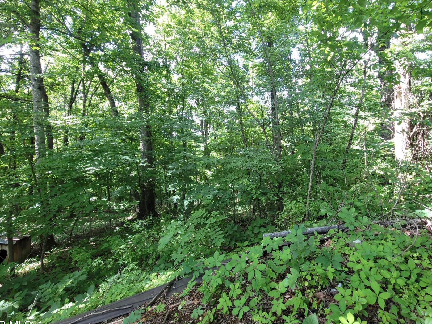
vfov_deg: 77.8
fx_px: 200
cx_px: 248
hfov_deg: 93.8
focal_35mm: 16
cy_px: 144
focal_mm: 2.2
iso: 64
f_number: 2.2
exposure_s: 1/60
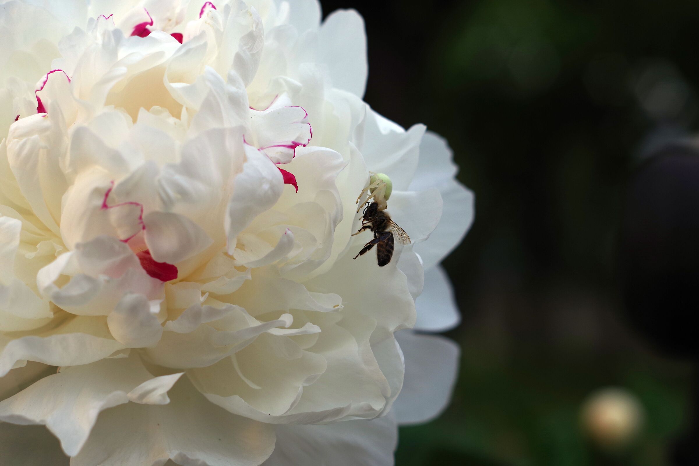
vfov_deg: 18.2
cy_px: 233
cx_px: 350
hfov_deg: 27.0
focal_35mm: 75
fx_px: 1456
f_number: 4
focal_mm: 50
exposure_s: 1/250
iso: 100
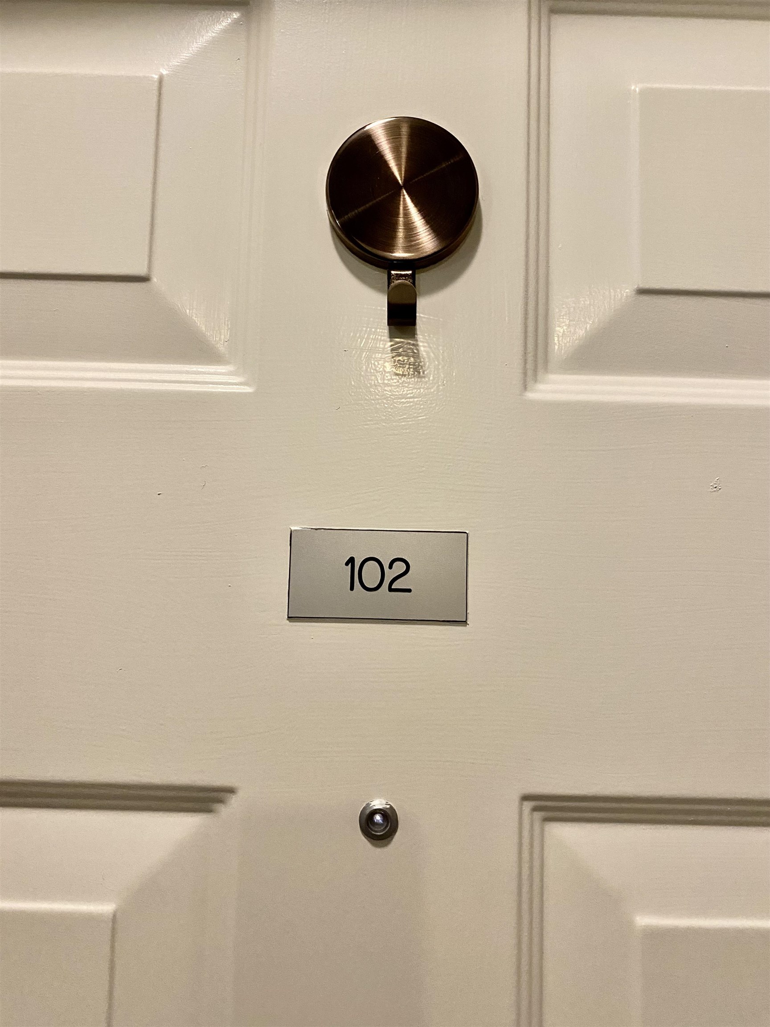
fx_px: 771
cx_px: 385
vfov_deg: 67.3
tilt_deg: +5.6
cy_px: 514
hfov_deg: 53.1
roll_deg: -2.0
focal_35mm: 26
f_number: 1.8
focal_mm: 4.25
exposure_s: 1/60
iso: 400
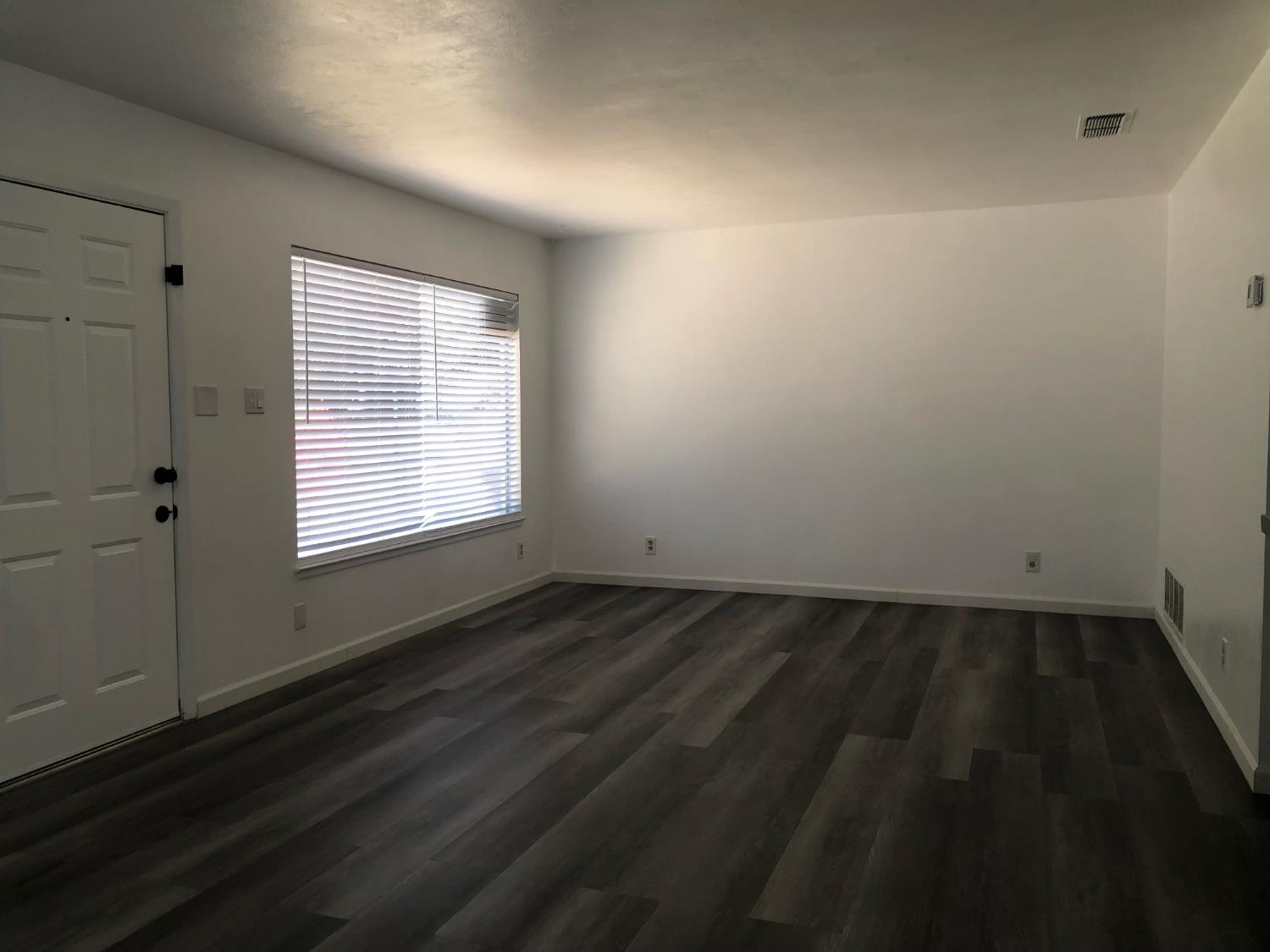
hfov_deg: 63.4
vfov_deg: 49.7
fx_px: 1027
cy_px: 476
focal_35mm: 28
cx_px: 635
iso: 32
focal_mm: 3.99
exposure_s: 1/120
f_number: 1.8
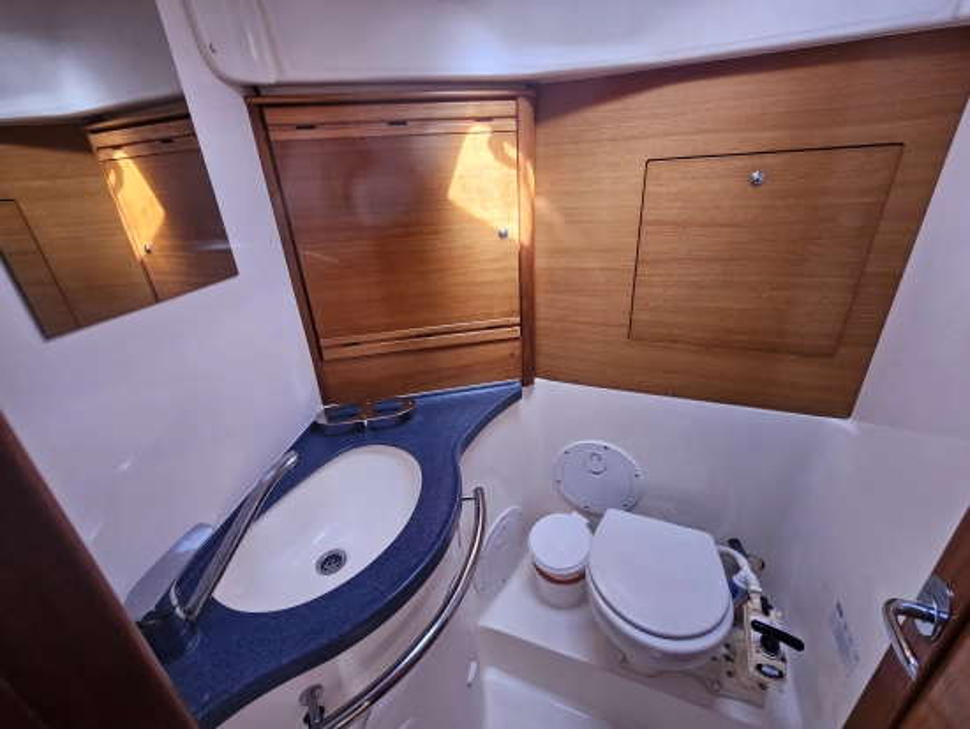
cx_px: 485
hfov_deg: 106.2
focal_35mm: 13
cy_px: 364
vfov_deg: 90.0
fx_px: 364
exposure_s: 1/77.4
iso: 160
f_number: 2.2
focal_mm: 2.2
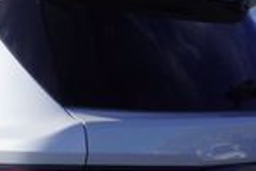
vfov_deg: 9.3
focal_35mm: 143
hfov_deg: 13.5
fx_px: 1018
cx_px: -130
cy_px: 268
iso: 100
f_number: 10
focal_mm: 22
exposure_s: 1/200
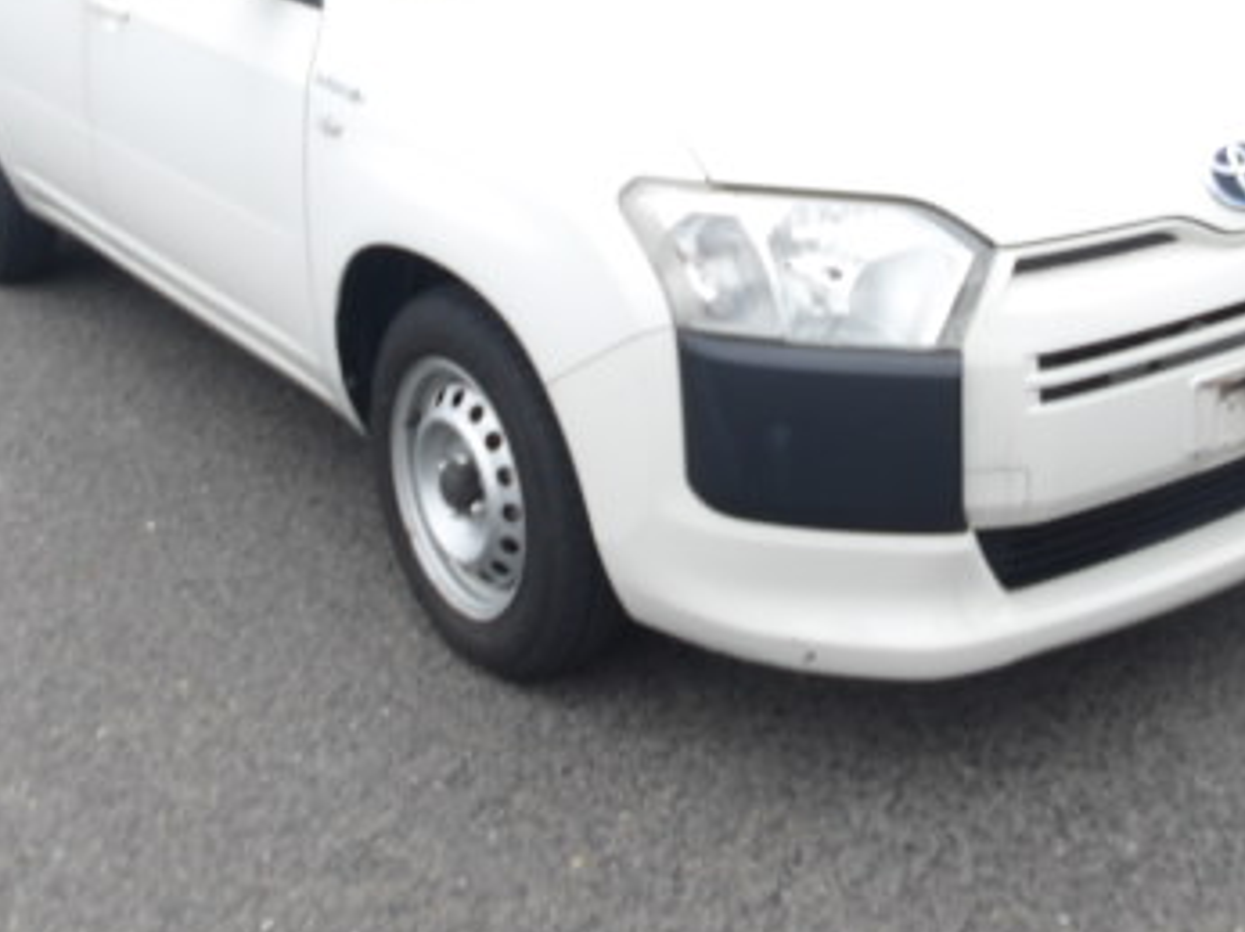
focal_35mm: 50
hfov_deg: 38.2
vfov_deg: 28.5
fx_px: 1797
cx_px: 676
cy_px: 205
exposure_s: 1/60
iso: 100
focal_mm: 4.9
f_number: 10.4
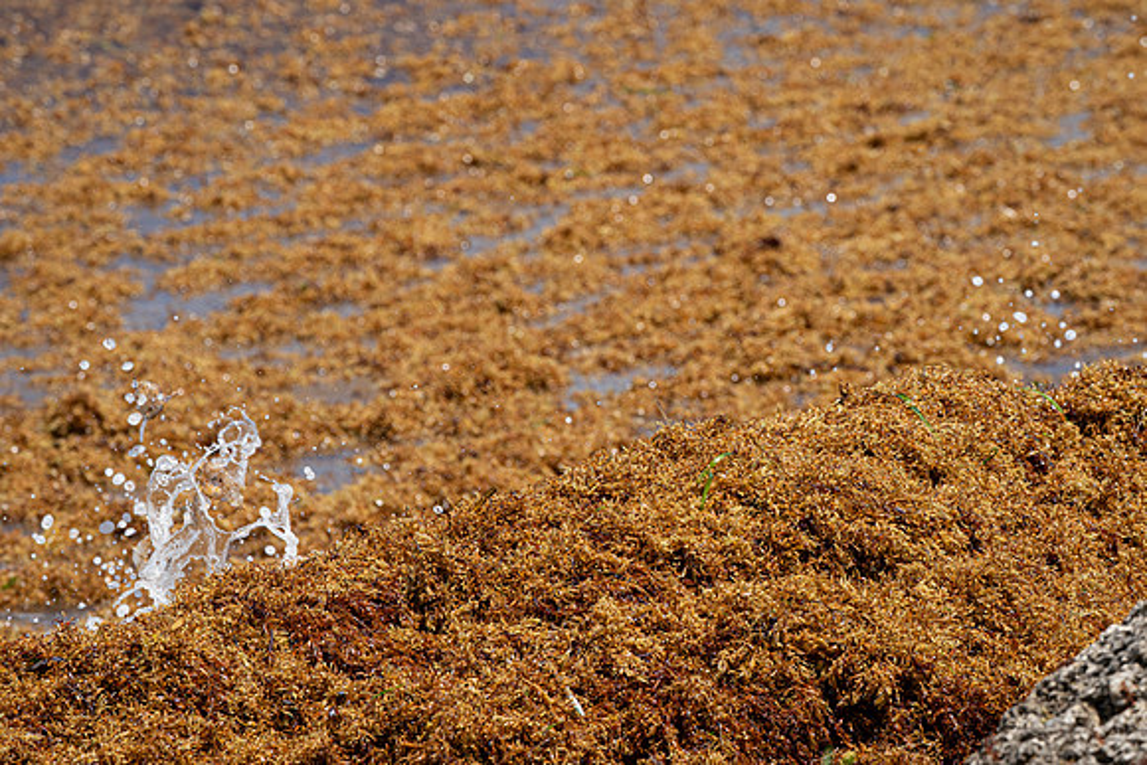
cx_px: 574
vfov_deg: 6.5
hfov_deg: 9.7
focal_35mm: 212
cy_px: 382
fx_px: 6756
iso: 640
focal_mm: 212
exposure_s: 1/1250
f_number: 10
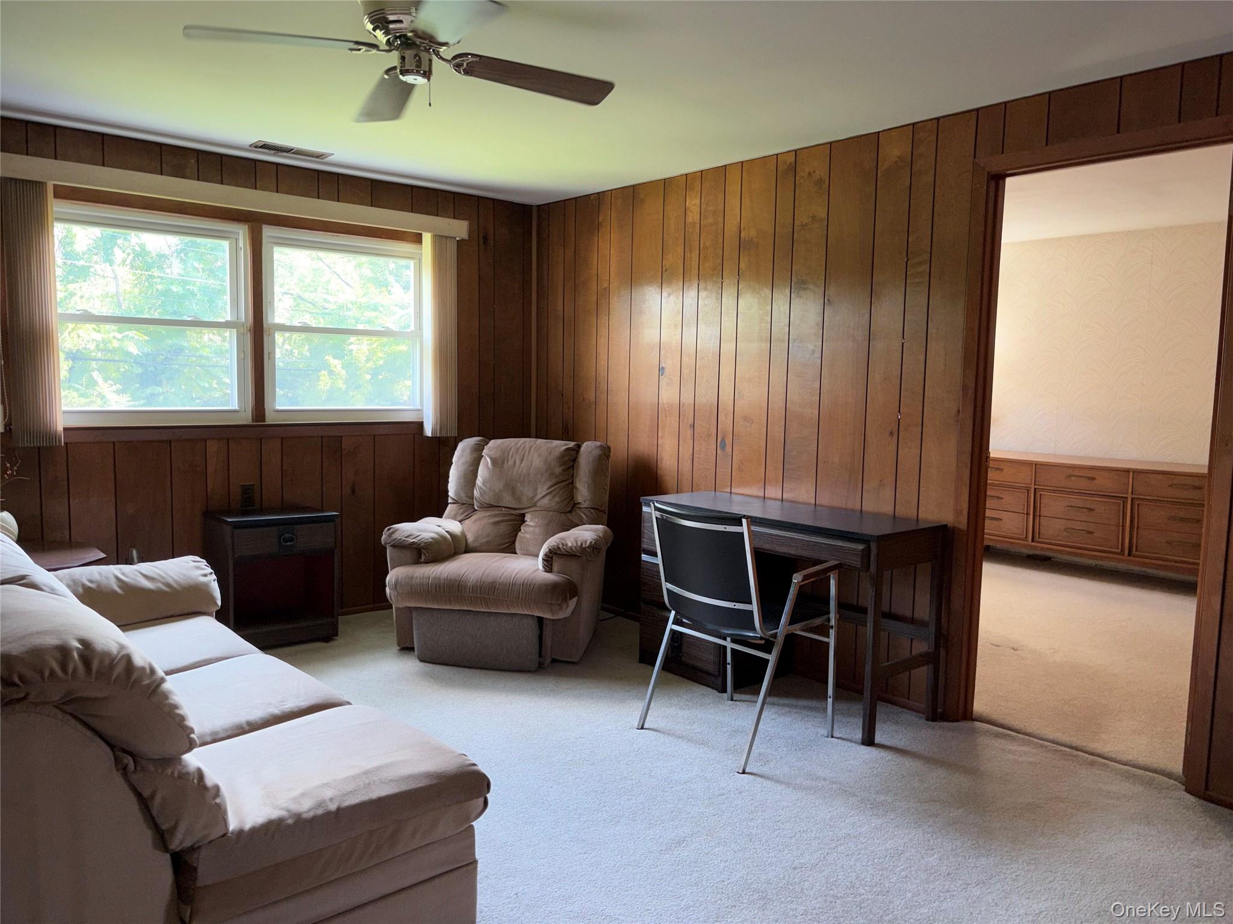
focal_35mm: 26
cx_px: 616
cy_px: 462
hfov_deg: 67.3
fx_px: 926
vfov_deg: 53.1
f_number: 1.6
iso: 32
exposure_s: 1/37
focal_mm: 5.96
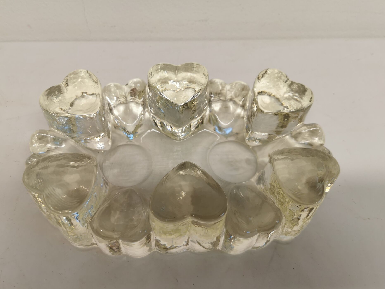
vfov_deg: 48.2
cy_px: 148
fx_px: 323
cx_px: 183
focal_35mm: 29
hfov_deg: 61.6
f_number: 1.6
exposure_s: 1/100
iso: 80
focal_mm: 5.56
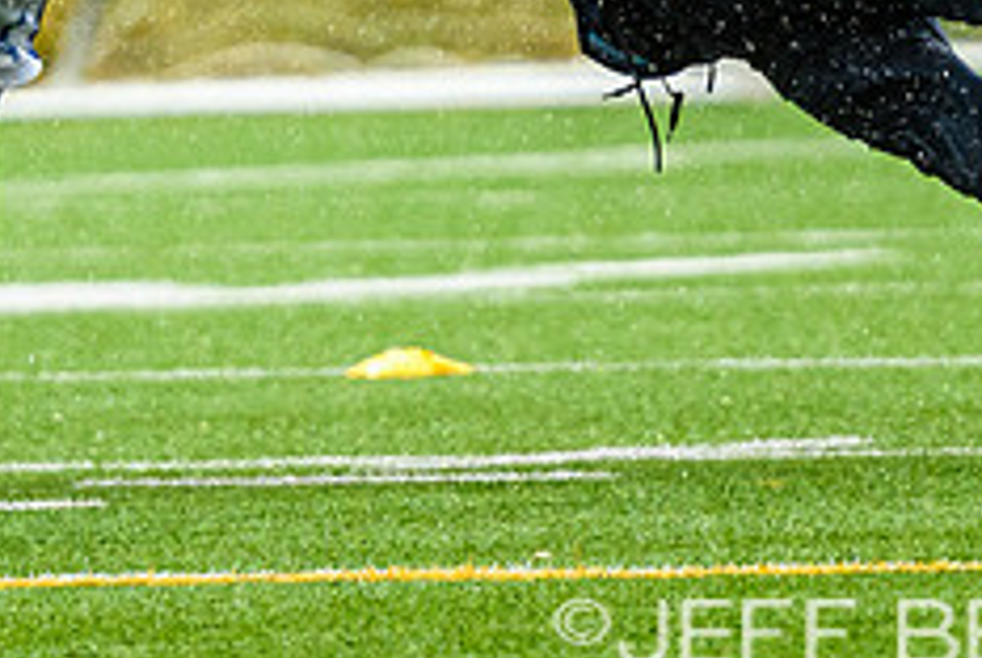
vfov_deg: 1.1
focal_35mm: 1301
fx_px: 35533
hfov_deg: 1.6
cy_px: -160
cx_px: 65
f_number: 3.2
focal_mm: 200
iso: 800
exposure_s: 1/1000
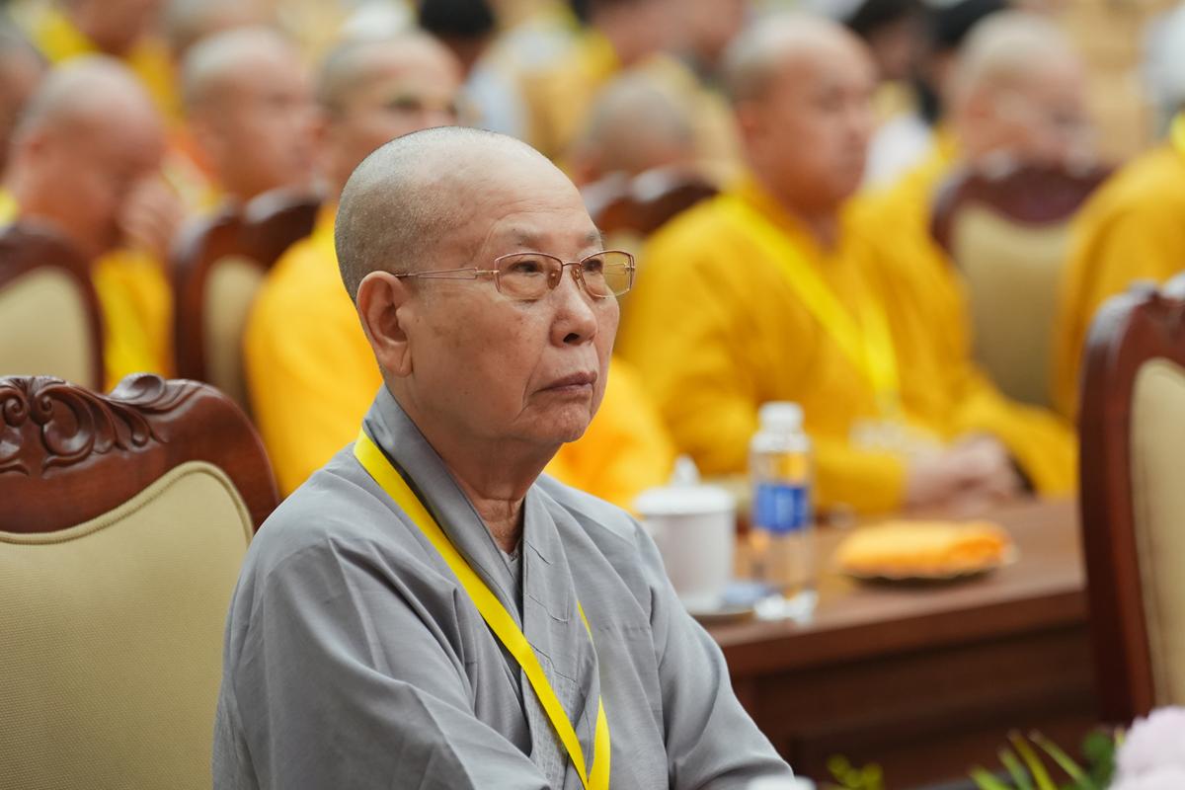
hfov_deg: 11.1
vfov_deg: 7.4
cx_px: 592
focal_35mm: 186
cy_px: 395
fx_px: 6122
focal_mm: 124
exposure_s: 1/200
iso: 2500
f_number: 2.8
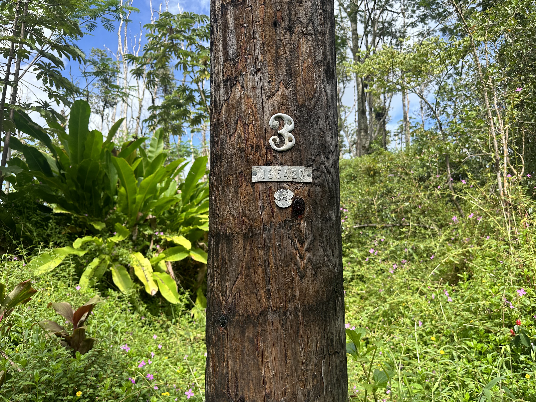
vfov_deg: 56.8
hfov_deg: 71.6
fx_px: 372
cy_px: 201
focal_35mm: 24
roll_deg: -0.2
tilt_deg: +6.5
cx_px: 268
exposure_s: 1/1357
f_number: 1.78
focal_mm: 6.86
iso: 80
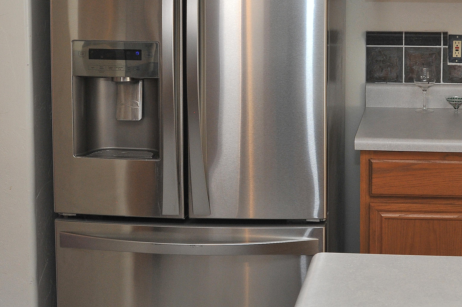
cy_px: 22
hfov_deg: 29.0
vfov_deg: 19.6
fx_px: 872
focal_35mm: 68
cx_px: 374
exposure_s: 1/30
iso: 1000
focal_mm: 35
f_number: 9
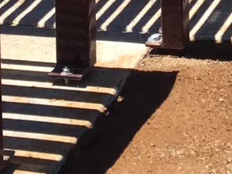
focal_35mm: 208
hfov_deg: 9.3
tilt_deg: -6.4
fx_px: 1394
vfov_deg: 6.4
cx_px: 340
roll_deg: +0.7
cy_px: -392
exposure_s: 1/1883
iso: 32
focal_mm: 4.15
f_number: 2.2
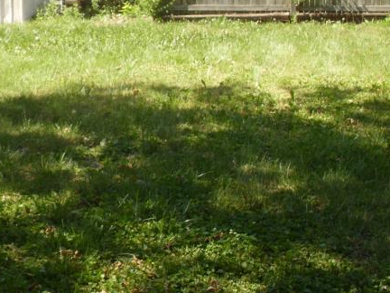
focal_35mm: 90
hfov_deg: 21.7
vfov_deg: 16.3
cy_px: 60
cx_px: 118
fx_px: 1014
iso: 50
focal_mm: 6.3
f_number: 2.9
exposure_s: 1/234
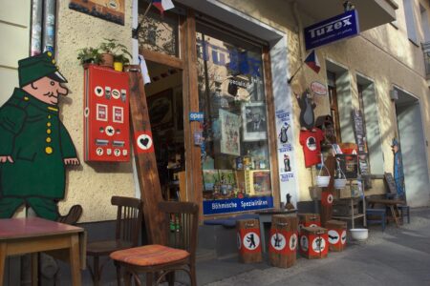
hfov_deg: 61.9
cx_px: 215
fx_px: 358
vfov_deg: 43.6
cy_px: 143
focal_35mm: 30
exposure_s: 1/60
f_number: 6.7
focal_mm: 20
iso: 200
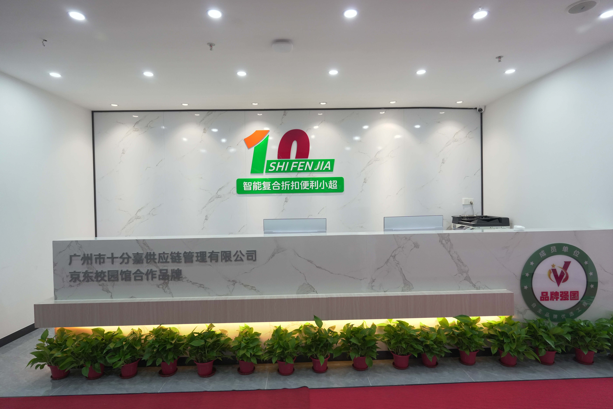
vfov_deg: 61.9
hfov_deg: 84.0
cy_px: 204
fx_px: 341
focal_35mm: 20
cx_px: 306
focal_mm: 20
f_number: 4
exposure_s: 1/120
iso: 2000
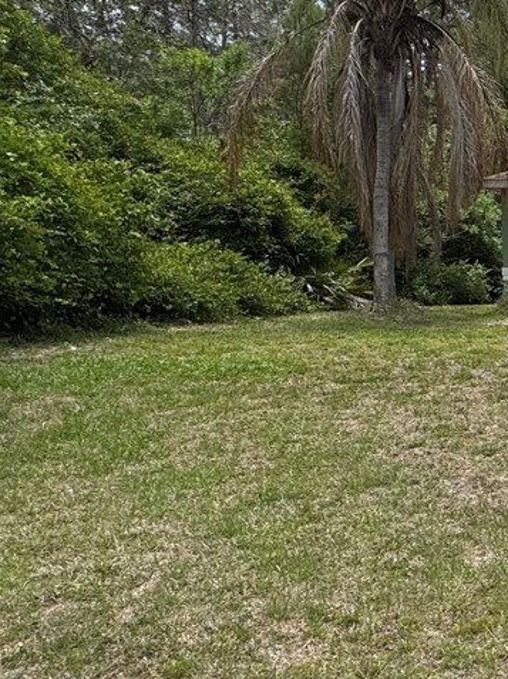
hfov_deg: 22.5
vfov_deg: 40.4
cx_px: 844
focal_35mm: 47
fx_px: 921
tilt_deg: -1.9
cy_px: 302
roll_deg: +0.4
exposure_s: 1/2146
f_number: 2.2
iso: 50
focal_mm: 2.22
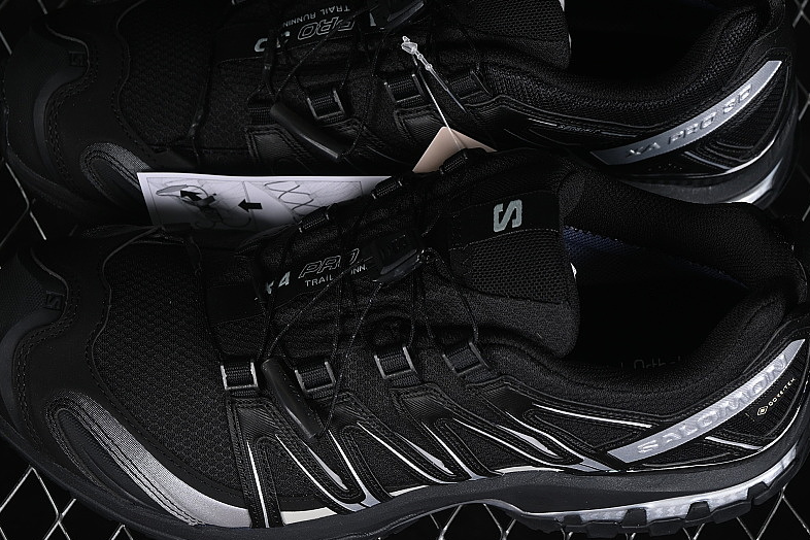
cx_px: 407
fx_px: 2317
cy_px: 223
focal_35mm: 103
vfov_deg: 13.3
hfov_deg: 19.8
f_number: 6.3
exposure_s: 1/60
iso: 160
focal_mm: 50
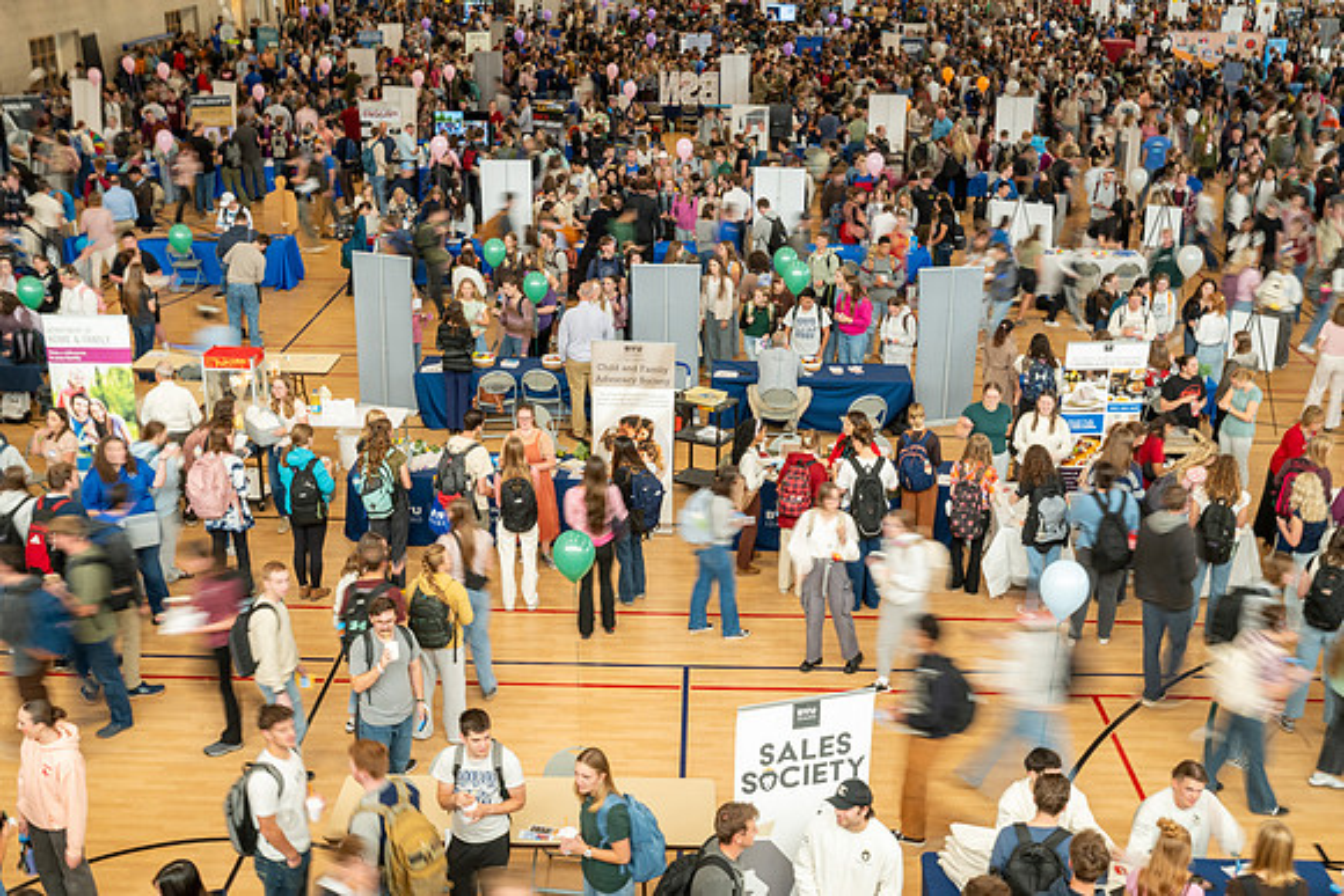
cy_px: 448
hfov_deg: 49.5
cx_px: 672
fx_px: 1456
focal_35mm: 39
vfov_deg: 34.2
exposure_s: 1/4
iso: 400
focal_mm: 39
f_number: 18
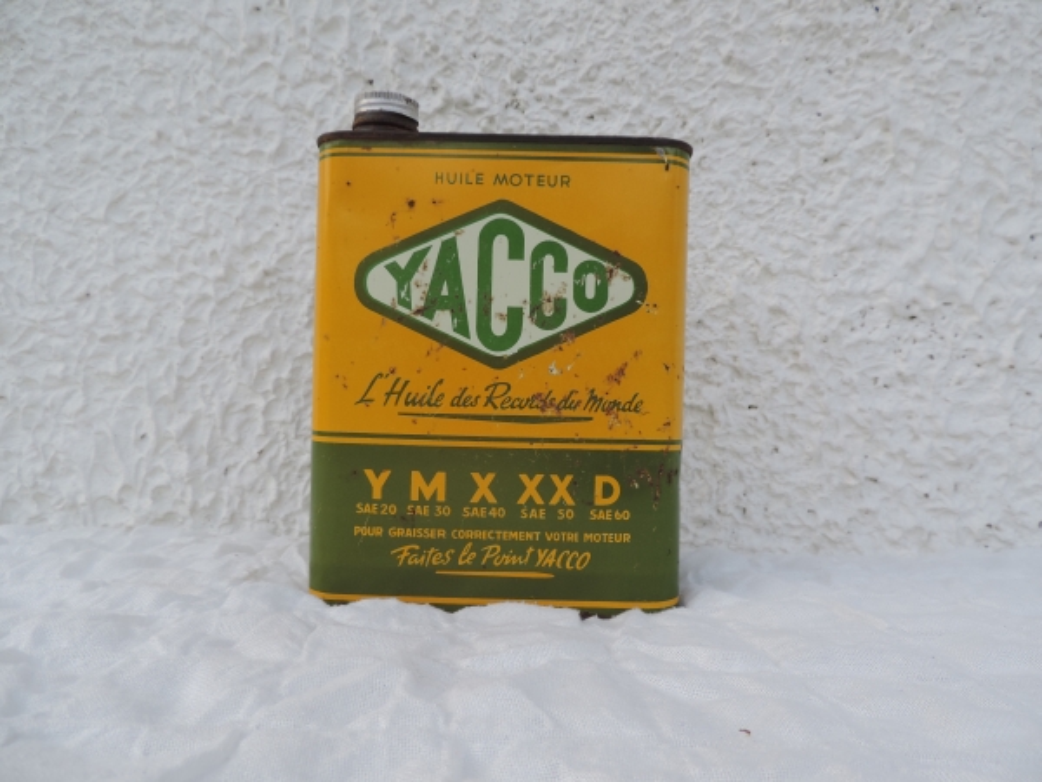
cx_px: 521
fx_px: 722
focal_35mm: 24
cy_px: 391
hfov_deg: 71.6
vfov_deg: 56.8
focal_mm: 4.3
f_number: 3
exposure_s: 1/400
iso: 80
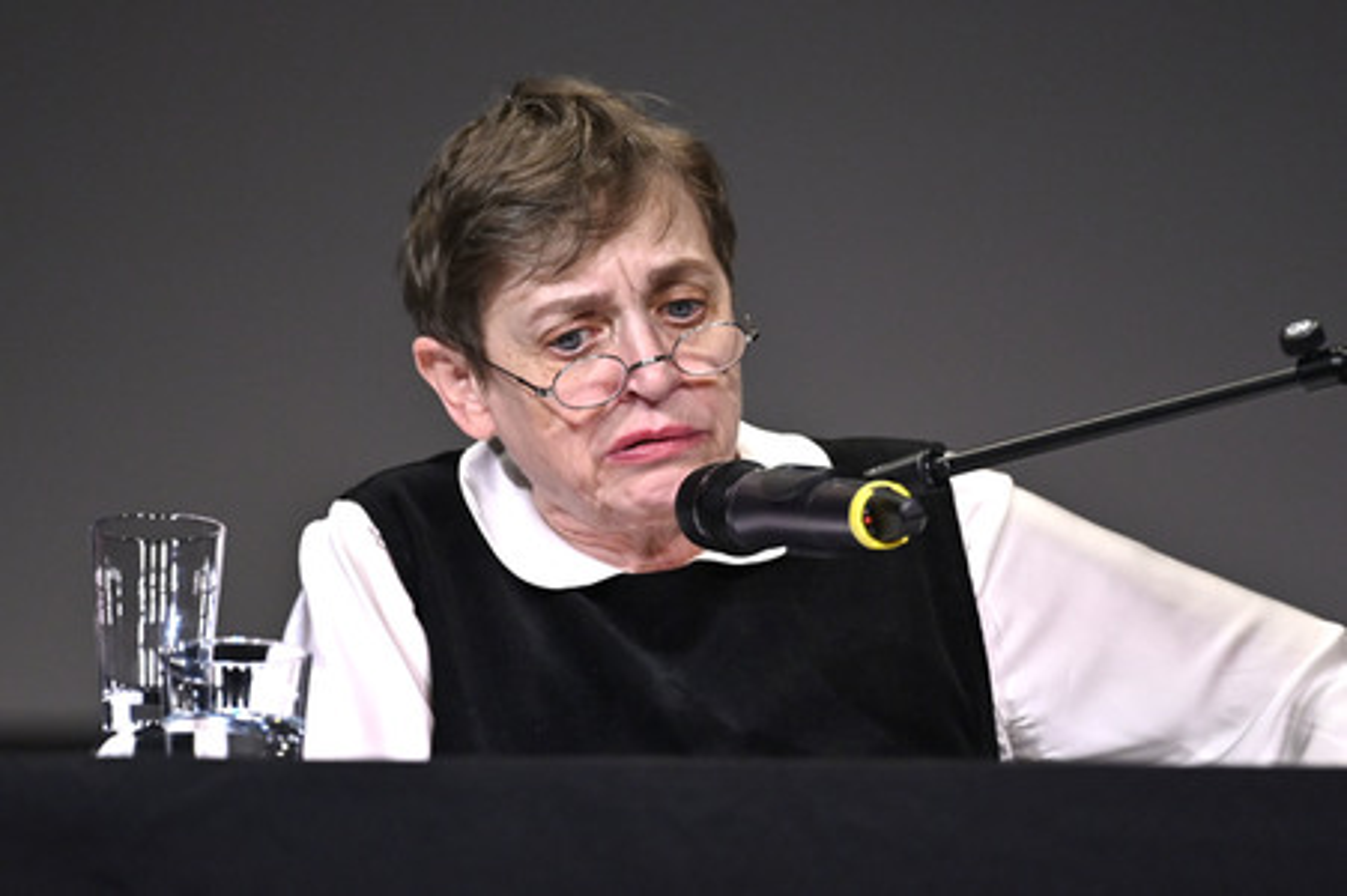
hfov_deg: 10.3
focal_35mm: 200
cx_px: 674
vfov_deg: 6.9
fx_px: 7478
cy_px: 448
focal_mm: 200
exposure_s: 1/400
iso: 1250
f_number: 2.8
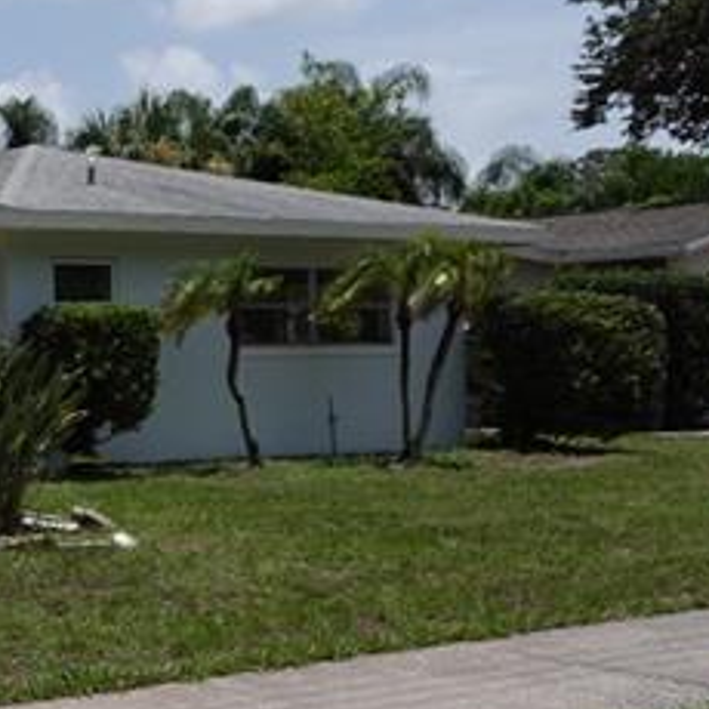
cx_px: -432
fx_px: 1576
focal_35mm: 68
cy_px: 370
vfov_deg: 25.4
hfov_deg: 20.6
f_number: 1.8
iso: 125
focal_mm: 6.9
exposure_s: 1/1000
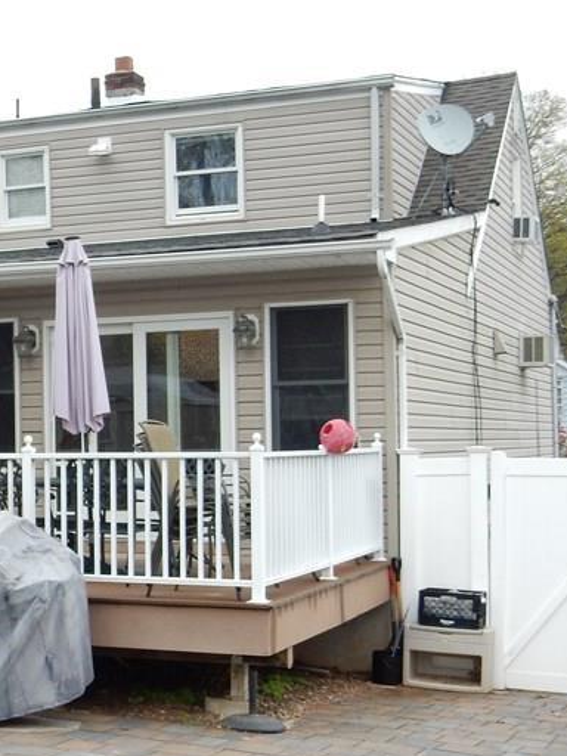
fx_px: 1572
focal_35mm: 72
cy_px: 421
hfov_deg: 19.6
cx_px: -49
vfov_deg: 27.0
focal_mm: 6.4
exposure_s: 1/250
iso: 280
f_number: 4
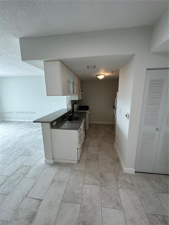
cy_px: 112
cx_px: 84
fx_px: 91
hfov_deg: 85.7
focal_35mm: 14
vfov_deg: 102.1
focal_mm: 2.22
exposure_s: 1/120
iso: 125
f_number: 2.2
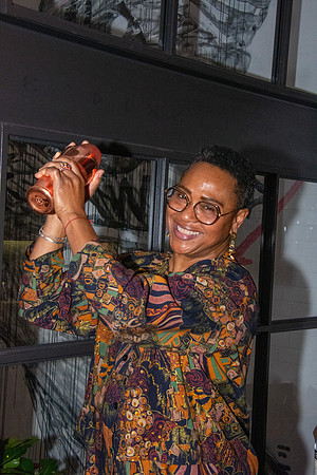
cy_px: 238
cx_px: 158
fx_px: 872
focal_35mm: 66
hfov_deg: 20.6
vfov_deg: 30.5
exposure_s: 1/250
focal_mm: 44
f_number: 13
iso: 5000
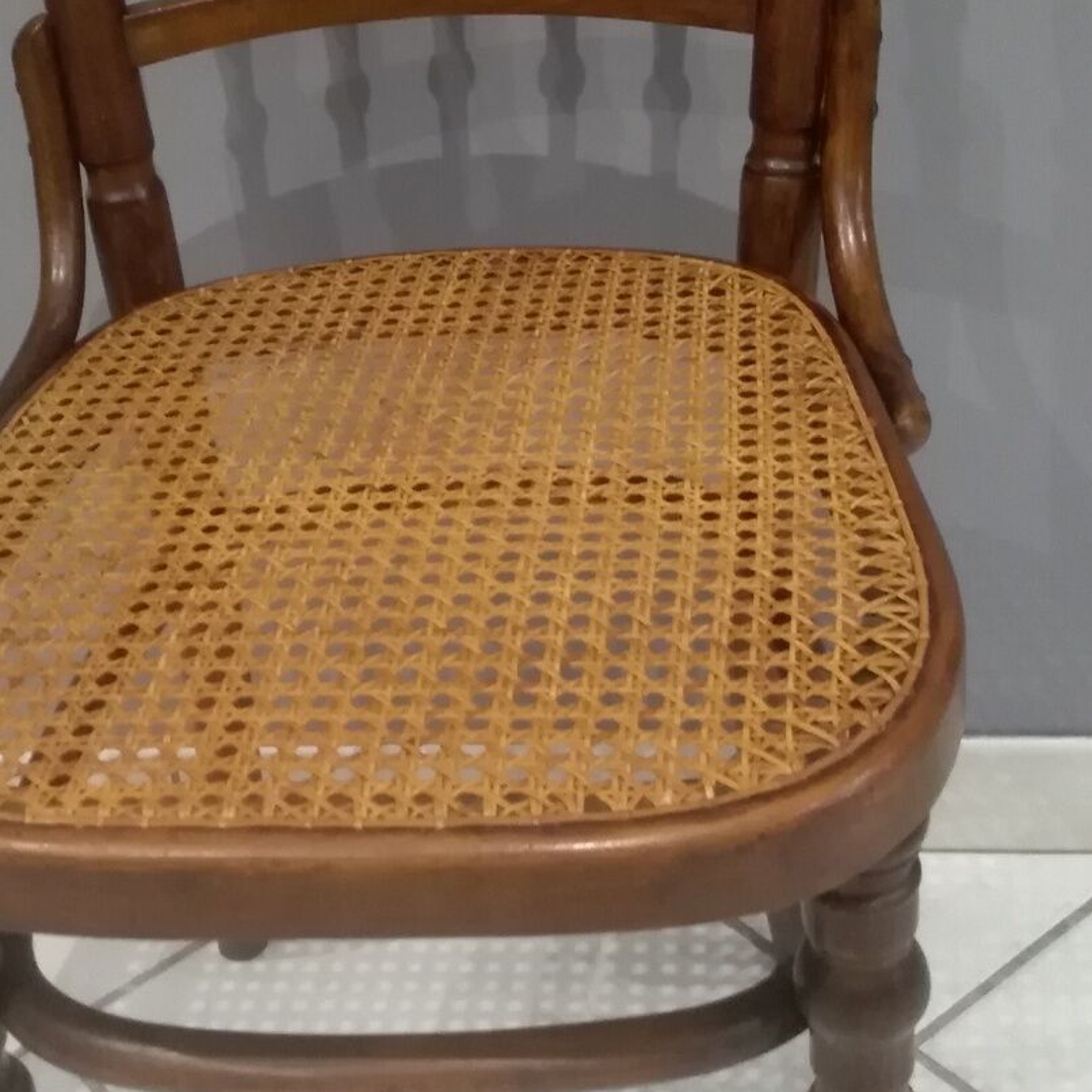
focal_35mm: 57
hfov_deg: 30.0
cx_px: 453
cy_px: 398
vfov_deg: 29.9
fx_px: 2034
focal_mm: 3.54
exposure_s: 1/14.3
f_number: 2
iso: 839
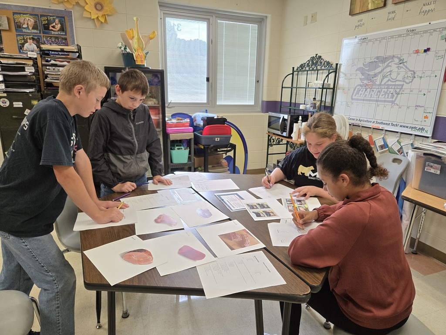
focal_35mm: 23
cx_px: 223
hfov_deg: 73.9
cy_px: 168
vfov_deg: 58.9
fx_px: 296
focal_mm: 5.4
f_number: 1.8
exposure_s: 1/120
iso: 160
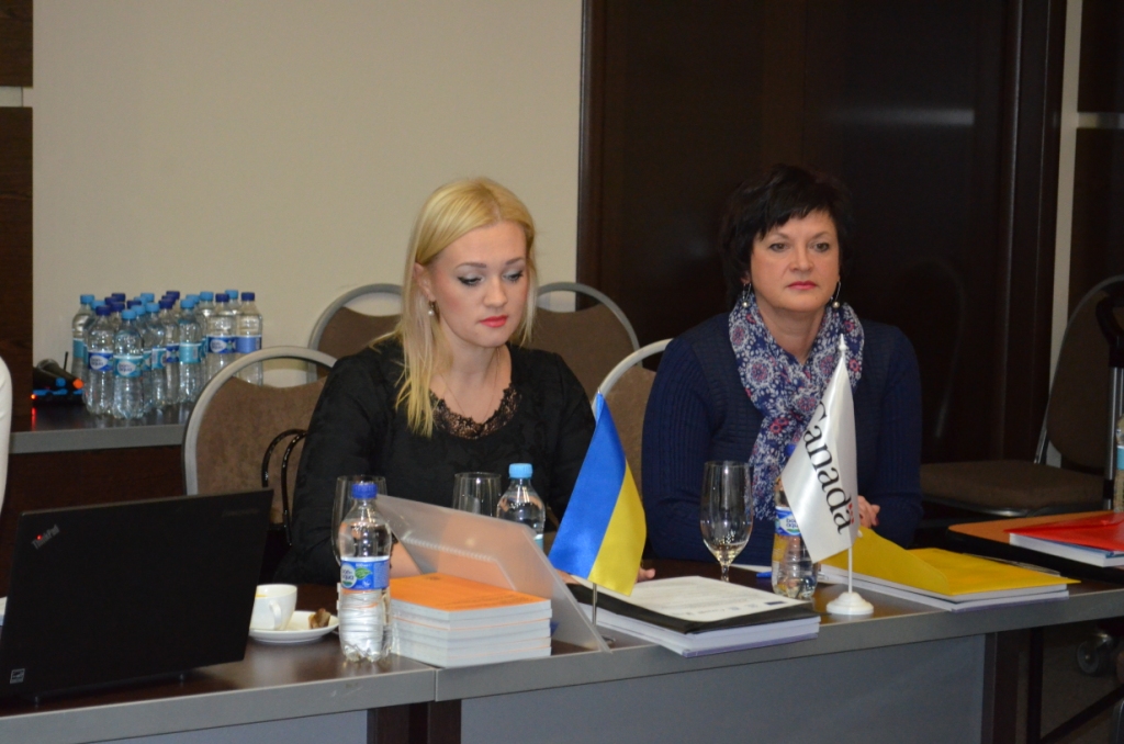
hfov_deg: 24.7
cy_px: 372
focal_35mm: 82
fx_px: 2570
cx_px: 562
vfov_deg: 16.5
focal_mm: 55
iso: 3200
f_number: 5.6
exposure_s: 1/60
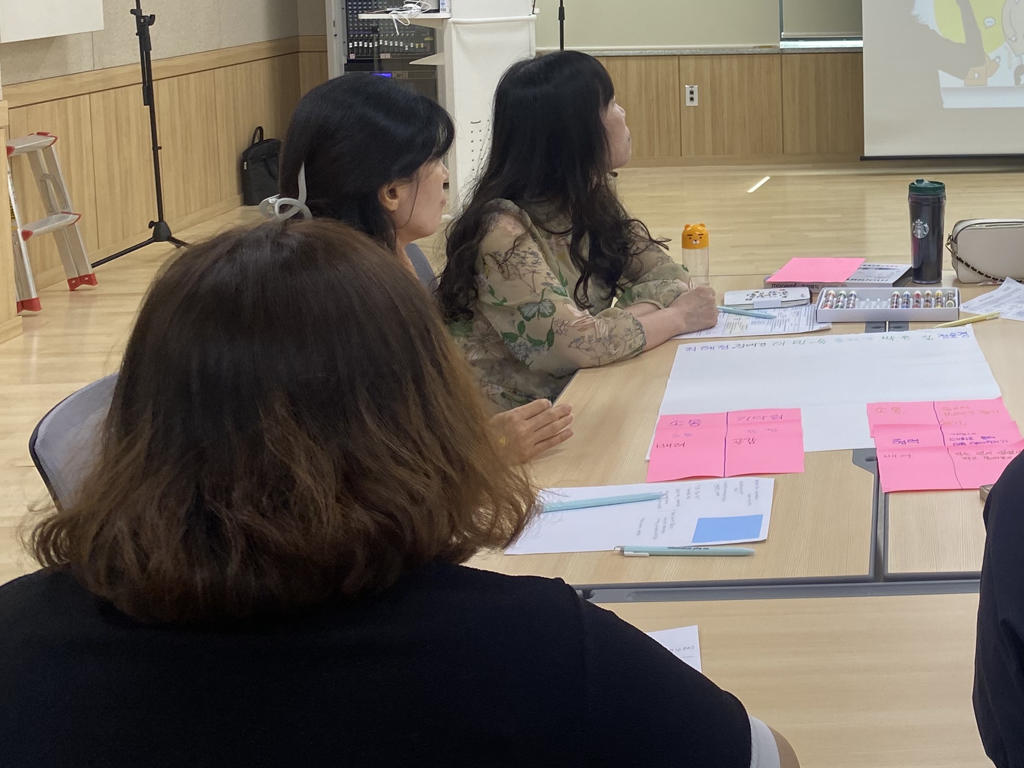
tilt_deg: -6.5
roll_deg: +2.1
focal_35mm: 51
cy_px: 61
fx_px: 1509
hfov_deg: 34.8
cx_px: 968
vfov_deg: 27.4
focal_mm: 4.25
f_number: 1.8
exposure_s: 1/122
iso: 32
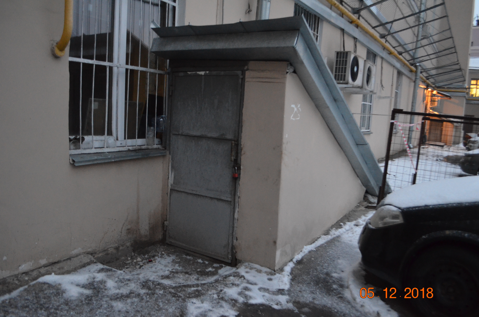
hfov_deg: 62.0
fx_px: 398
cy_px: 158
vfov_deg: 43.4
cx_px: 240
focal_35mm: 30
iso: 3200
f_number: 3.8
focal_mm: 20
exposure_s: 1/20
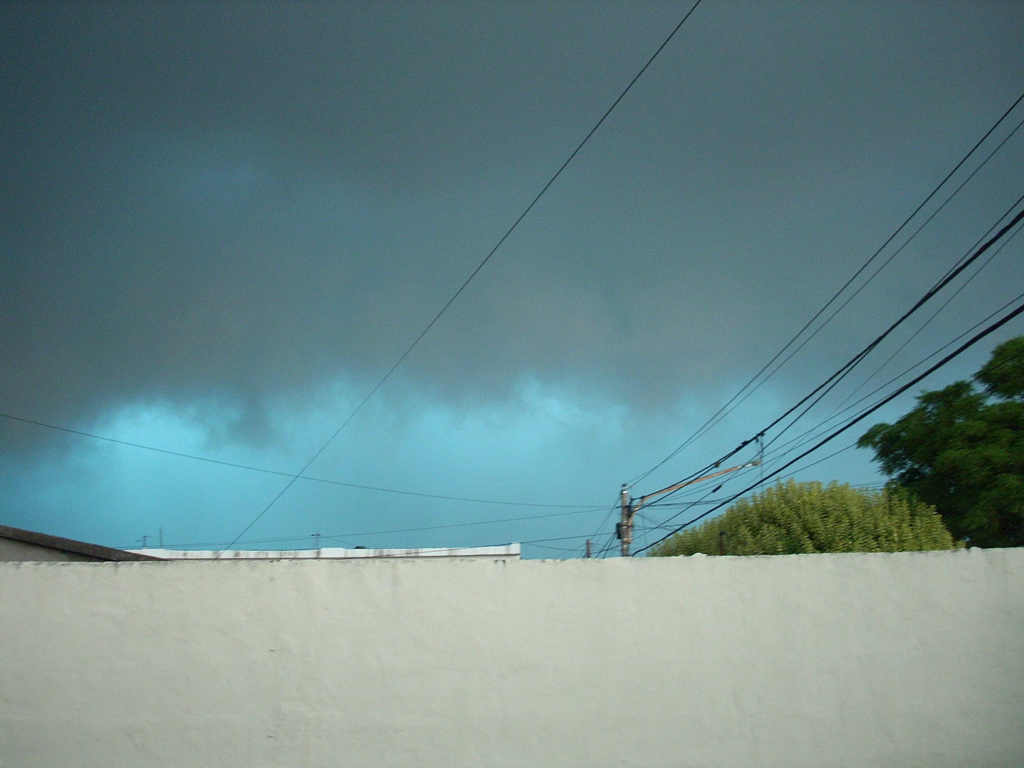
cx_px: 499
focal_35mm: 38
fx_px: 1124
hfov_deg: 49.0
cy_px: 392
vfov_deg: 37.7
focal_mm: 6.2
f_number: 2.8
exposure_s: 1/30
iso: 175
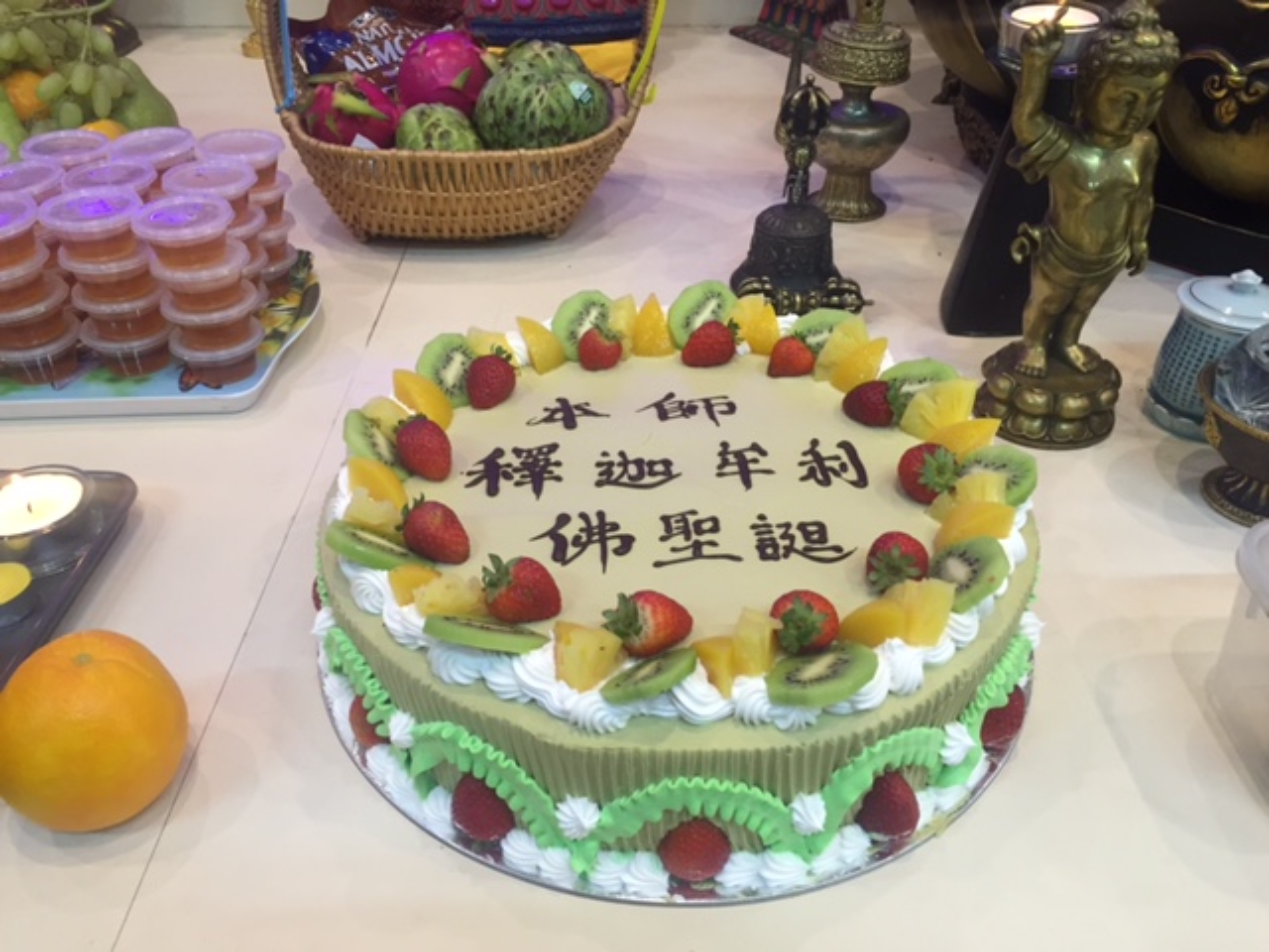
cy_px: 476
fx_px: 1063
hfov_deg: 61.7
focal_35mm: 29
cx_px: 634
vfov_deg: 48.2
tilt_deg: -36.9
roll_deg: -1.5
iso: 64
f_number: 2.2
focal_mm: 4.15
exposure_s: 1/33
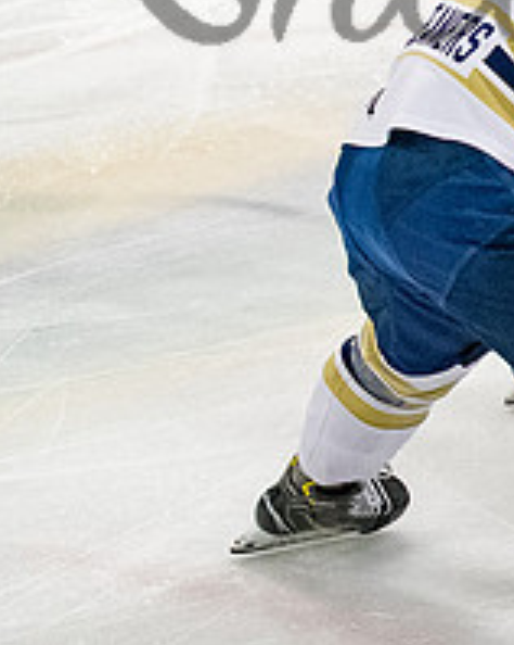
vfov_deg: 5.7
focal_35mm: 341
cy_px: 79
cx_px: 1013
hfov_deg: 4.5
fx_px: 6494
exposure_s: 1/800
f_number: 3.5
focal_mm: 70
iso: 2500
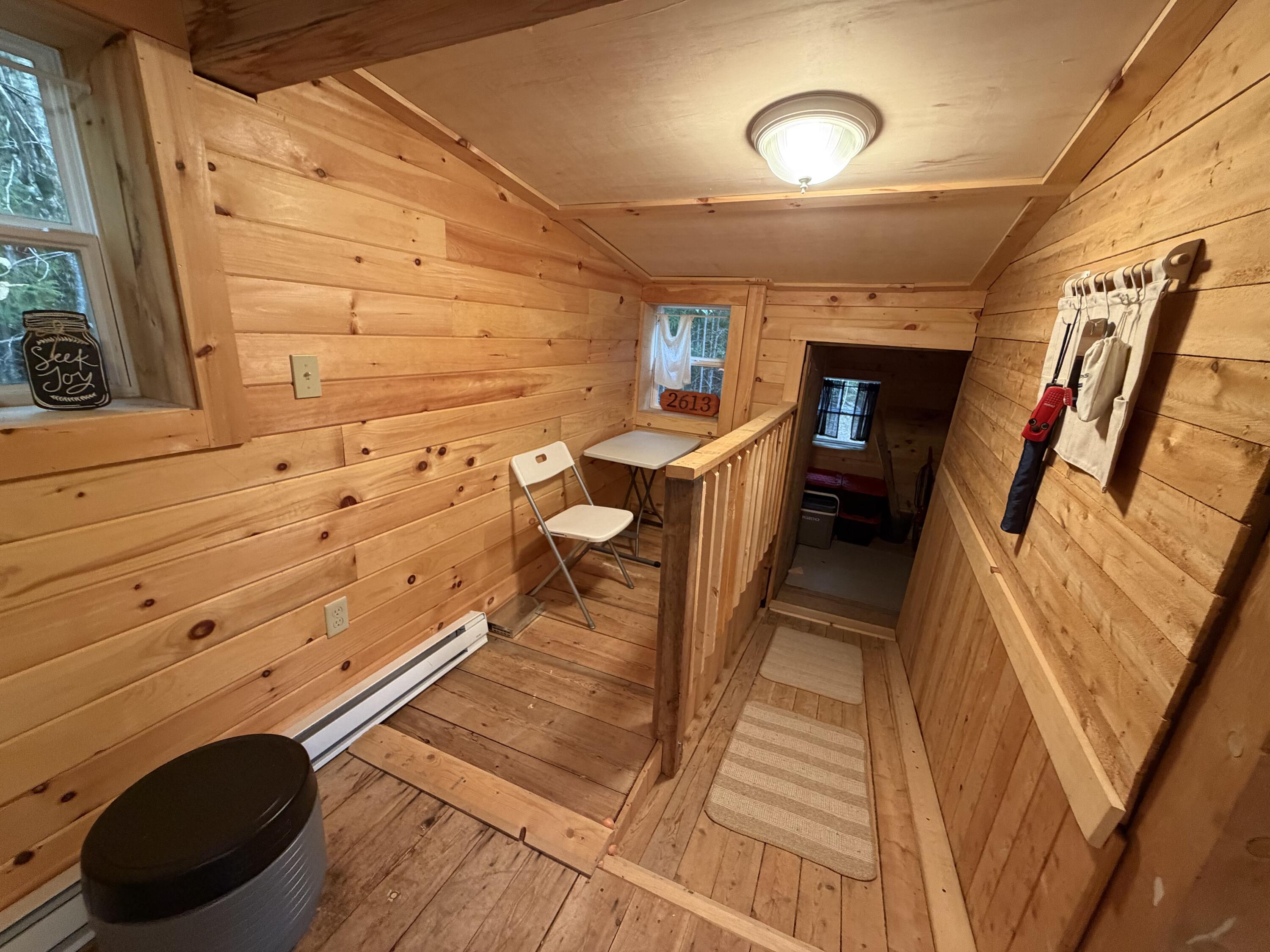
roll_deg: -2.8
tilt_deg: -15.7
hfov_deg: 102.1
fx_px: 514
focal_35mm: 14
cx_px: 635
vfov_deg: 85.7
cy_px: 476
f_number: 2.2
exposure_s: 1/60
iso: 400
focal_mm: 2.22
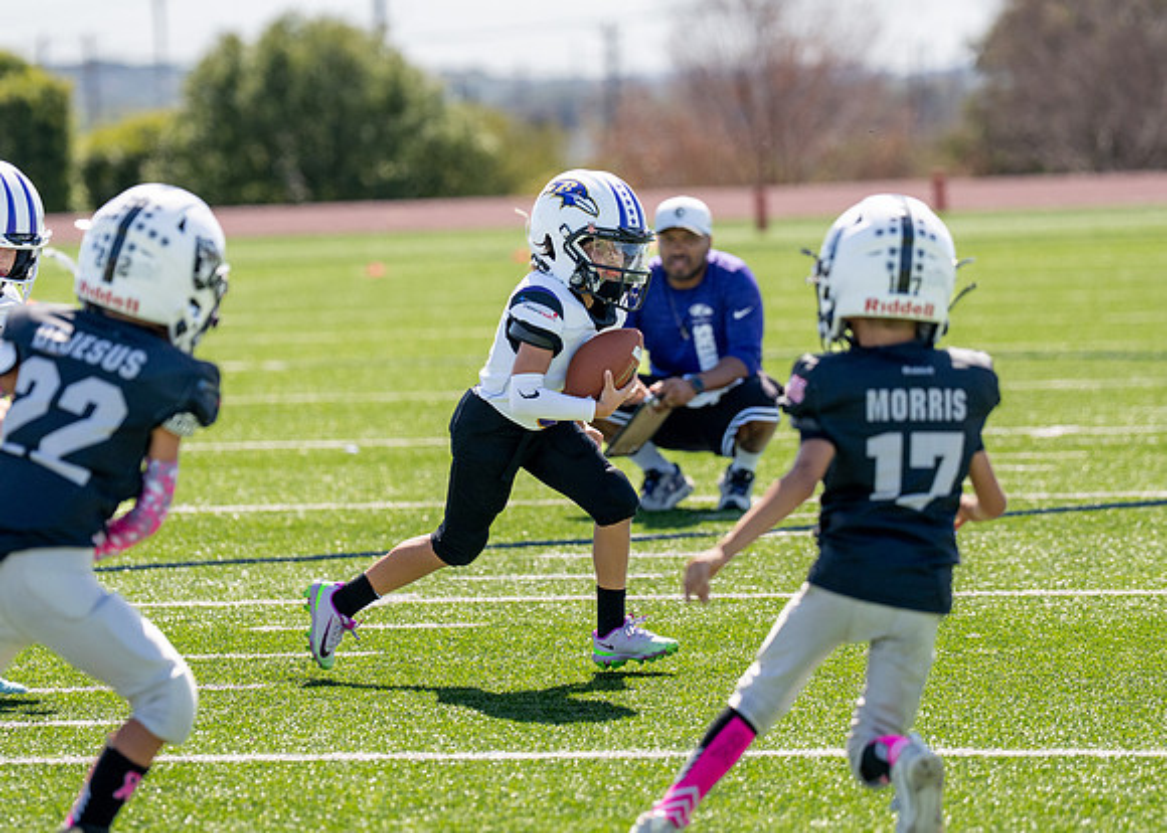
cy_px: 352
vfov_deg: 6.5
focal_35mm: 222
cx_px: 574
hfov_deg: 9.1
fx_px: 7355
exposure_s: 1/4000
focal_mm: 144
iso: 200
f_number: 2.8
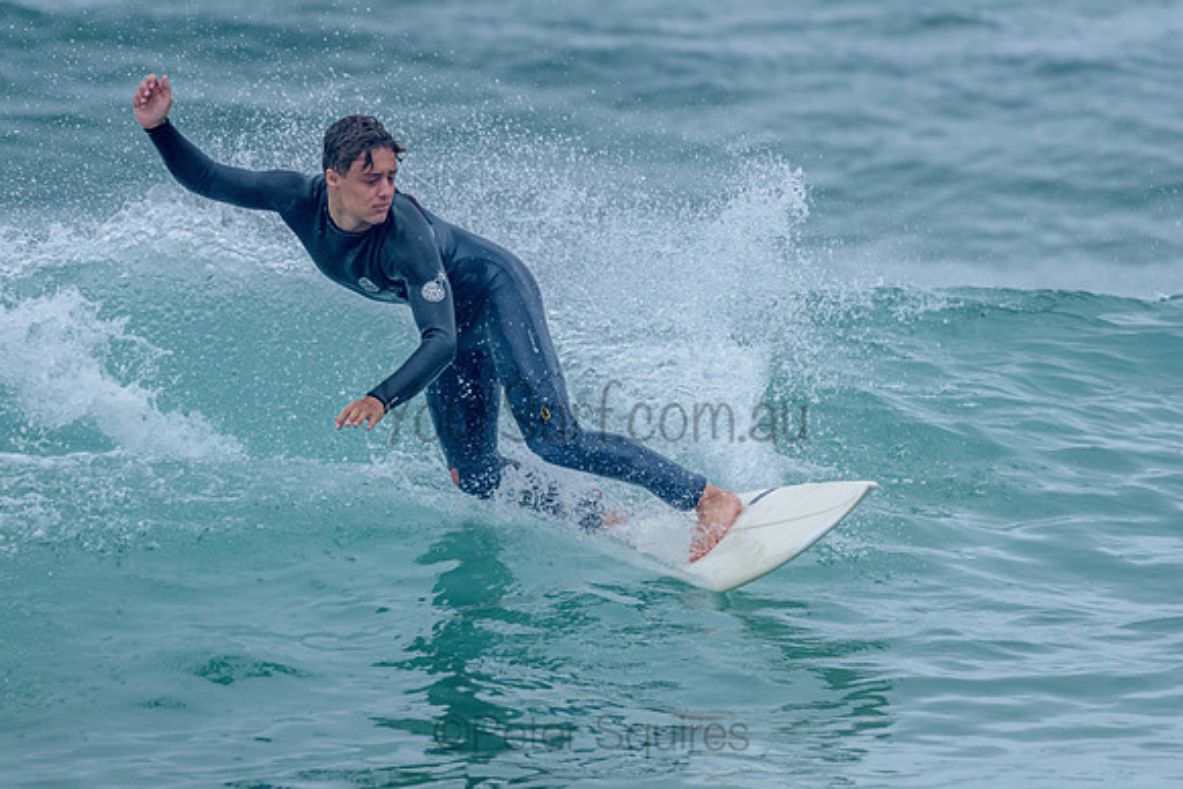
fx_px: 20632
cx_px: 524
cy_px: 363
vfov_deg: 2.2
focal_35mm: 628
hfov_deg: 3.3
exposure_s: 1/2000
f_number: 5.6
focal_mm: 500
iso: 800
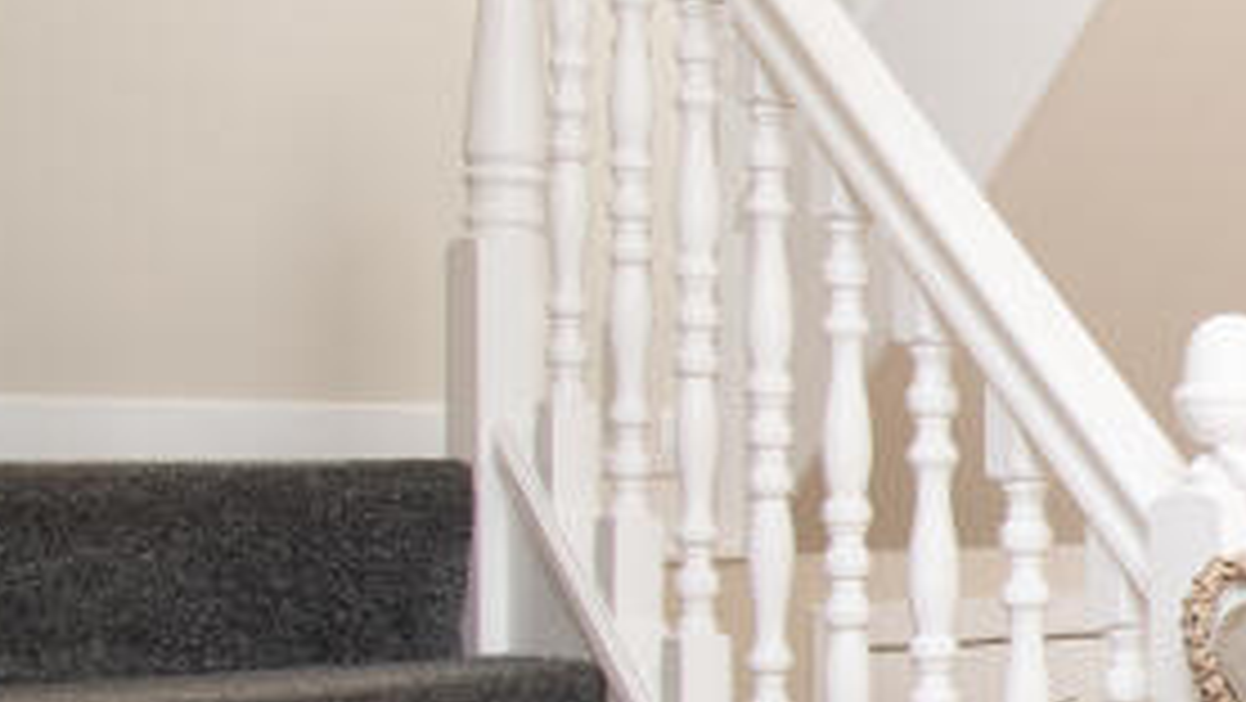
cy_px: 585
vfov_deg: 20.5
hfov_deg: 24.1
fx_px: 1917
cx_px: 2056
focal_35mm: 58
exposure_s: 1/8
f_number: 8
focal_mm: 10
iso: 320
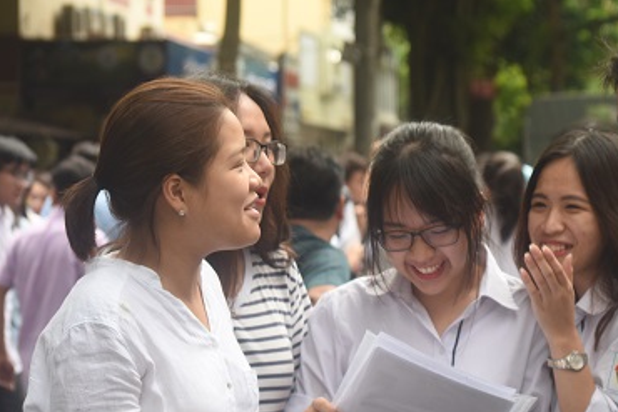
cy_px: 274
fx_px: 2078
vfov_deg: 11.3
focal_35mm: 121
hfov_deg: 16.8
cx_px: 491
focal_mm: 70
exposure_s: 1/320
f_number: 5.6
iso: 400
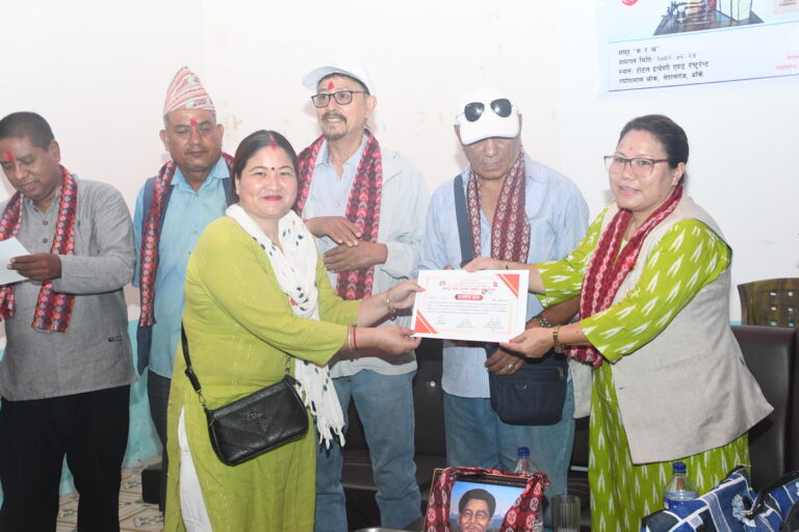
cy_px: 266
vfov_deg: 28.1
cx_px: 400
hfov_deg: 41.1
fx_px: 1065
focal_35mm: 48
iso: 3200
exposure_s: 1/250
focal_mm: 32
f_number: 4
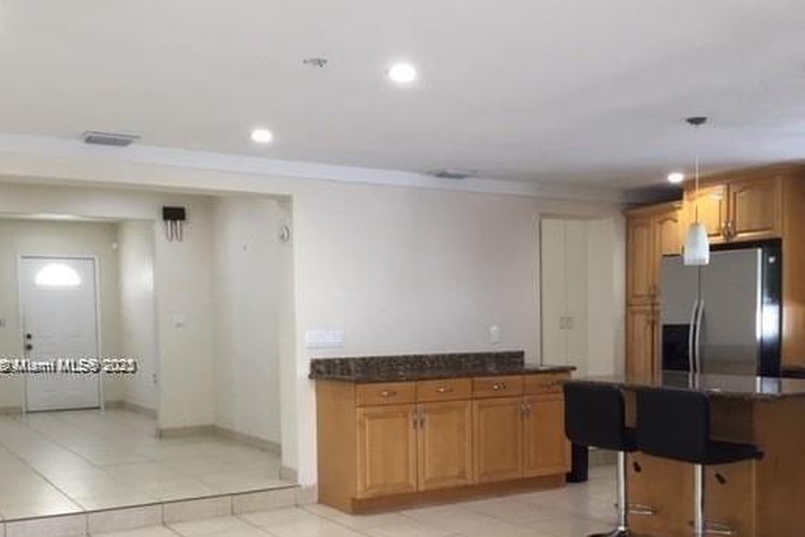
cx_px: 418
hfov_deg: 48.4
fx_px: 894
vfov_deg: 33.1
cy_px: 367
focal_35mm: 40
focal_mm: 3.3
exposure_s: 1/30
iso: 64
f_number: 2.4
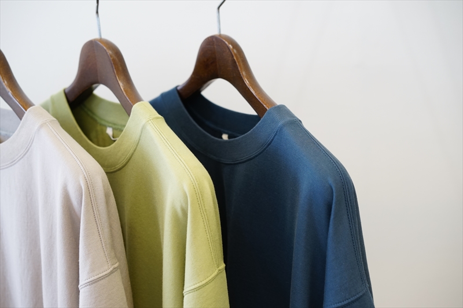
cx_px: 232
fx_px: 707
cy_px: 154
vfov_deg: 24.6
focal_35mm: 55
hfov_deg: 36.3
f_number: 4
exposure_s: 1/60
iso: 640
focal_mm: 55
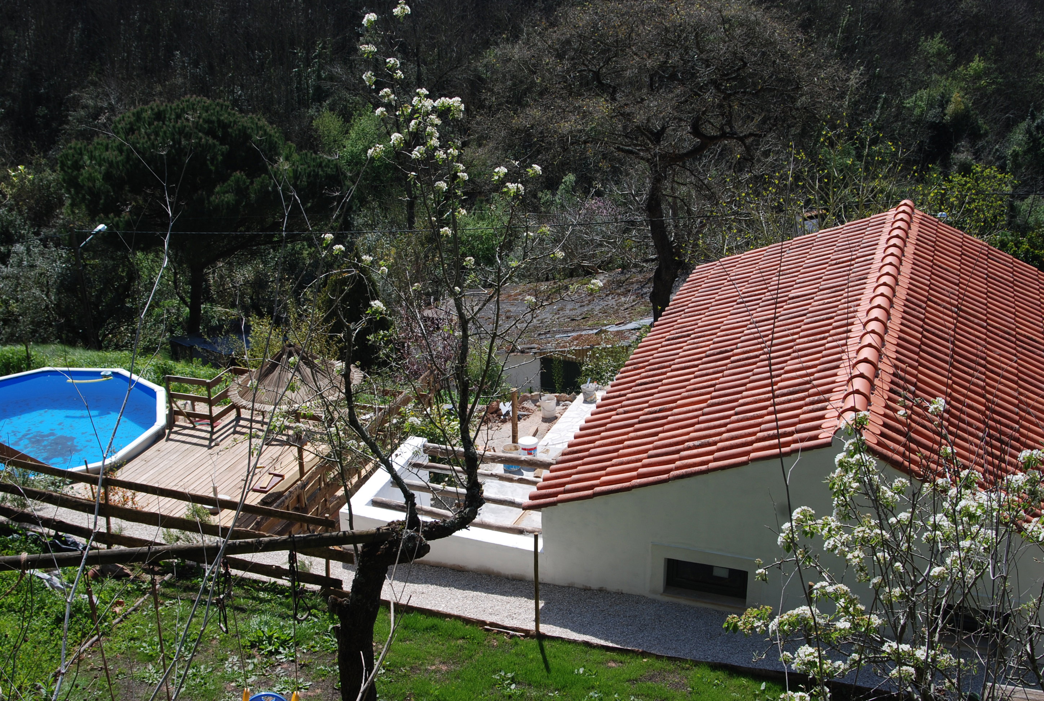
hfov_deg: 46.3
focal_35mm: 42
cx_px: 522
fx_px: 1220
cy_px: 350
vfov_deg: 32.0
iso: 100
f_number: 8
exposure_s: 1/250
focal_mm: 28
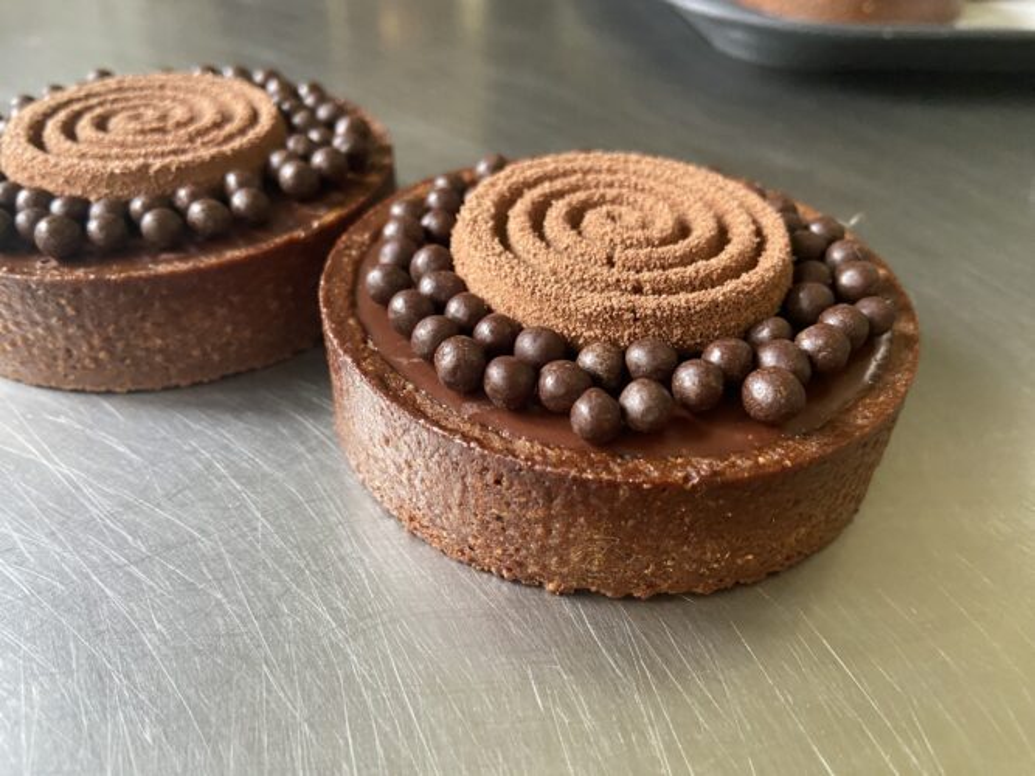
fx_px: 747
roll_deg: -1.4
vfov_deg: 54.9
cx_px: 518
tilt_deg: -39.2
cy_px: 388
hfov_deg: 69.4
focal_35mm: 25
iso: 500
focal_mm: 4.25
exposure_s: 1/60
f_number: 1.8
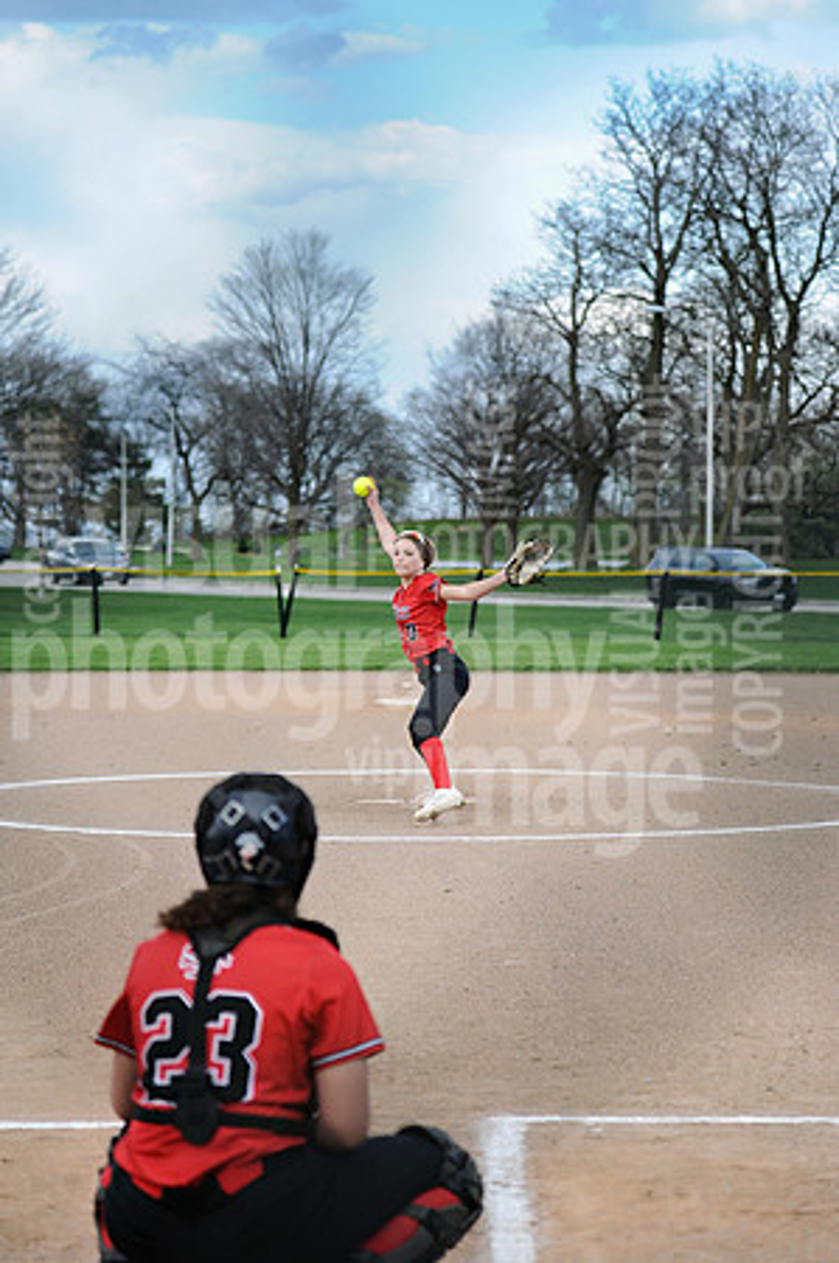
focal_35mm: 122
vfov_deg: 16.8
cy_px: 632
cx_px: 420
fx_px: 4274
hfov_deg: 11.2
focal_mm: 122
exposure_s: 1/2000
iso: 1400
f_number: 5
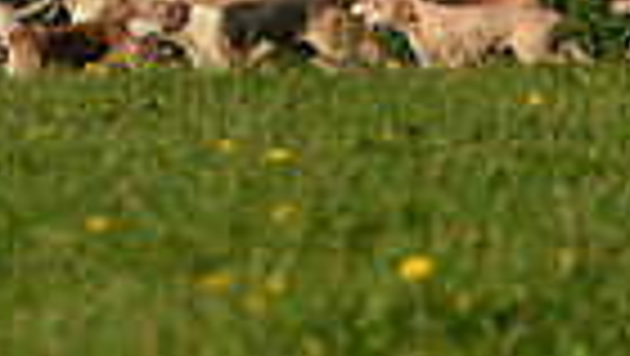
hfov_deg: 3.8
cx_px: -482
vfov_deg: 2.1
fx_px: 9446
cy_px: -397
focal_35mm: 565
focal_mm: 130
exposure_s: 1/1250
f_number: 5
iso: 220
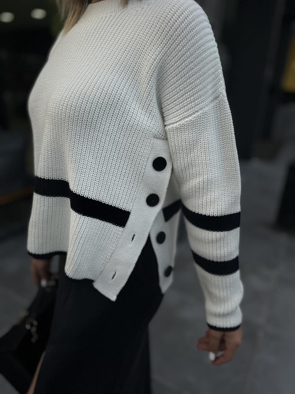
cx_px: 148
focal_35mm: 24
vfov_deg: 71.6
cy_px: 197
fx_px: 273
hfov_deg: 56.8
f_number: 1.78
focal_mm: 6.86
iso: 80
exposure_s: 1/1289
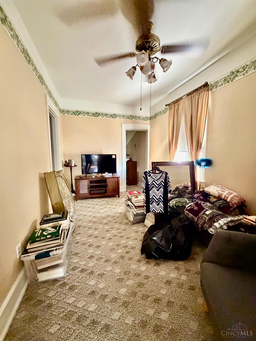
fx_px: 138
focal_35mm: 14
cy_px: 170
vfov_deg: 102.0
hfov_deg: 85.7
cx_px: 128
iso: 1250
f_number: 2.2
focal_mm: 2.22
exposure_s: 1/60
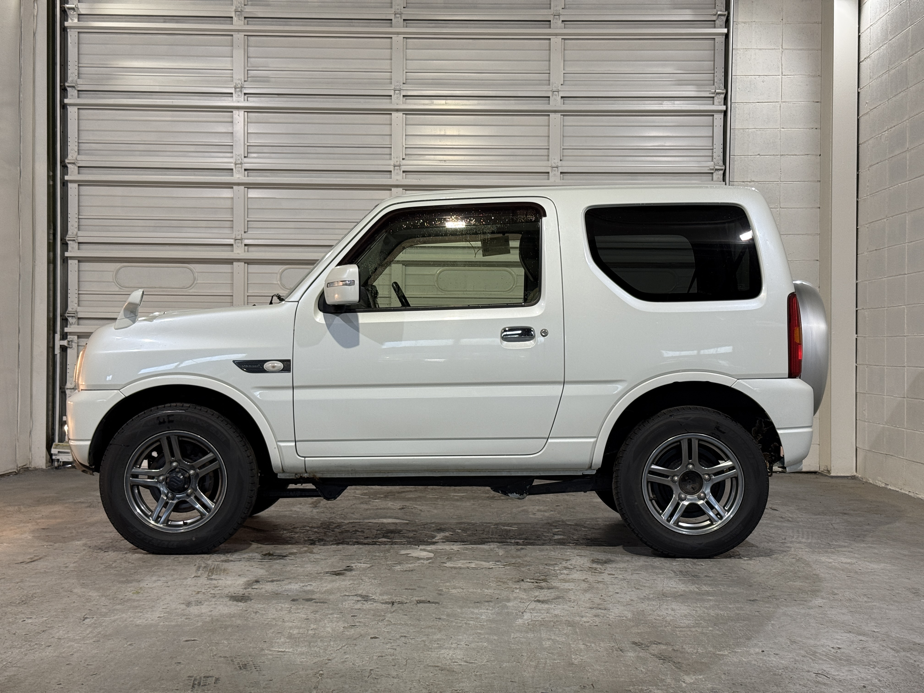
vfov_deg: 30.3
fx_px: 1281
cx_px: 462
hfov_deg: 39.7
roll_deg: -0.6
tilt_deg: +0.6
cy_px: 346
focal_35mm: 48
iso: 64
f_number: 1.78
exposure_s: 1/60
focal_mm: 6.76
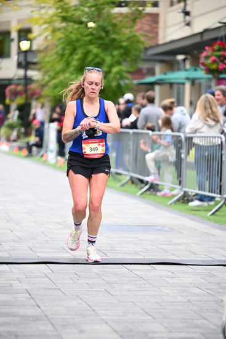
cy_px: 170
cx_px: 113
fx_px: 1223
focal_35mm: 130
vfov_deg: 15.8
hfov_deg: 10.6
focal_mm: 130
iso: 1250
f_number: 2.8
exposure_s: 1/1600
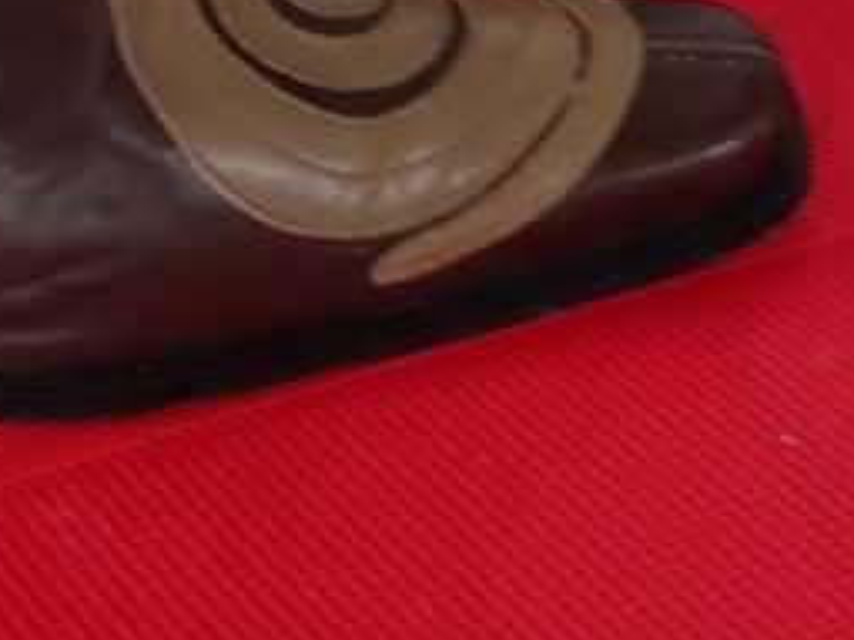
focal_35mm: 94
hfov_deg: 20.7
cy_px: -426
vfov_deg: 14.3
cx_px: 231
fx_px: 2318
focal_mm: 4.1
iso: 320
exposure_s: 1/30
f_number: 3.5
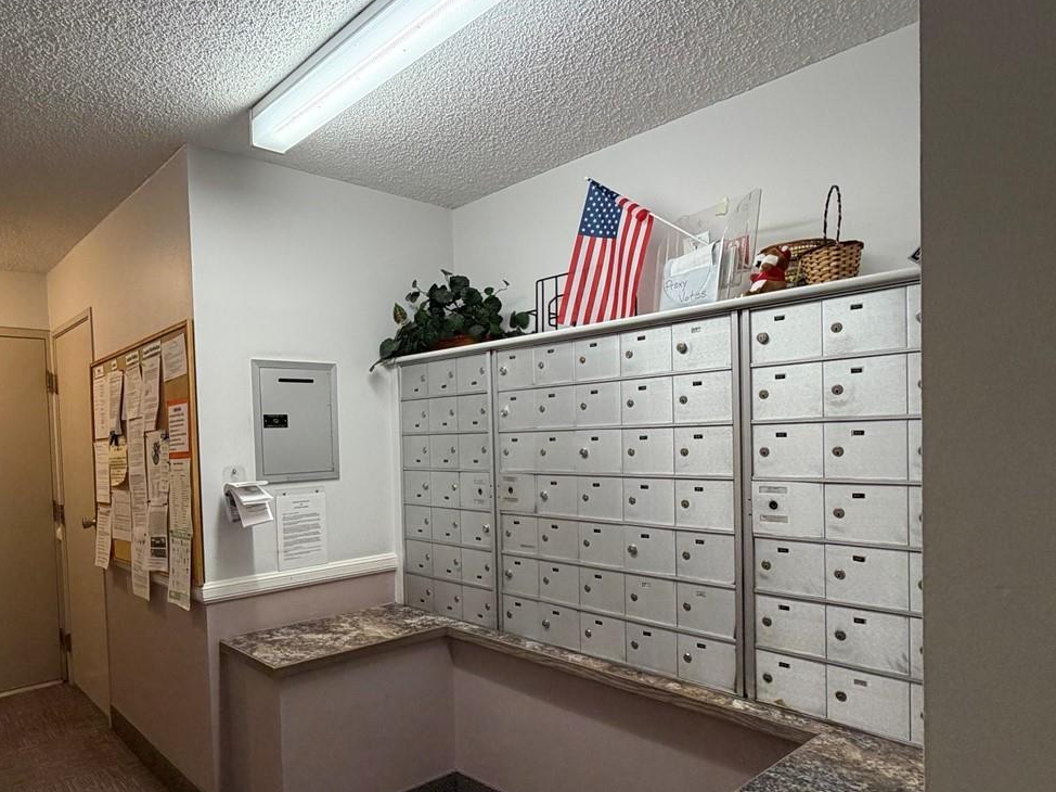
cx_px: 395
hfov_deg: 72.7
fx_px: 701
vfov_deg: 58.5
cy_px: 463
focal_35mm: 23
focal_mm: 2.22
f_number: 2.2
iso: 250
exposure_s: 1/60
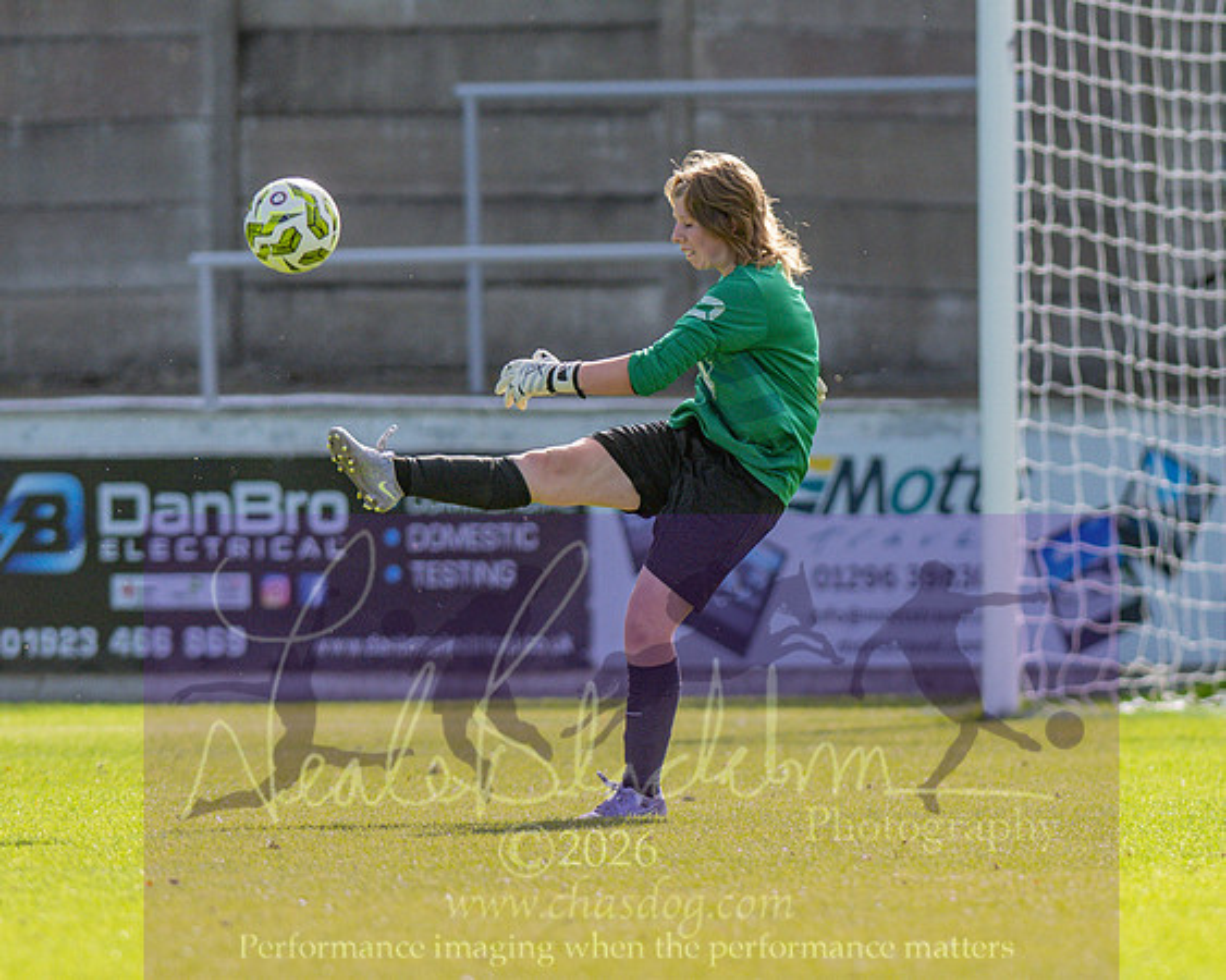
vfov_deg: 2.0
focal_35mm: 774
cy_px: 482
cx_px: 688
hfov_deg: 2.5
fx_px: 28064
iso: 200
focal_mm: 300
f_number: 2.8
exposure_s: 1/3200
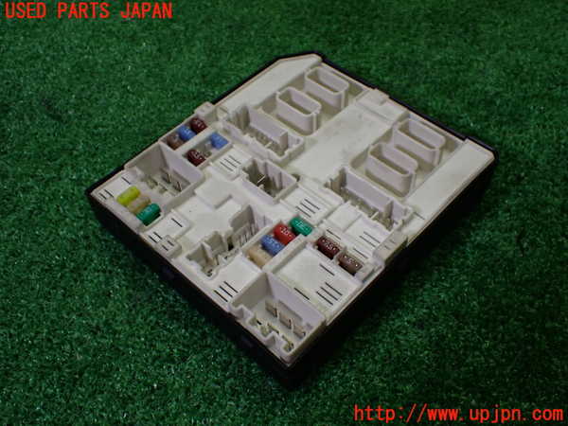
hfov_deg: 49.0
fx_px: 624
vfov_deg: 37.7
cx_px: 284
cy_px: 213
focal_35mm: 38
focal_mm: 6.83
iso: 200
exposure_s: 1/160
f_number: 2.7
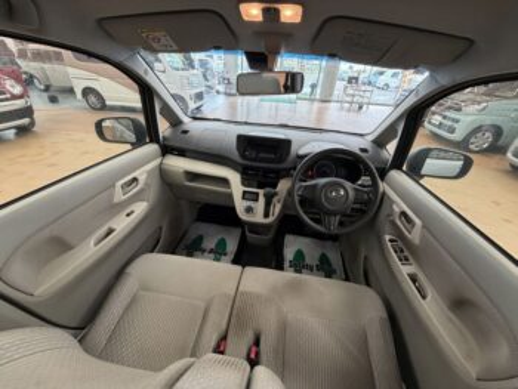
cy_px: 194
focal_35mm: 14
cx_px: 259
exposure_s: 1/100
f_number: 2.2
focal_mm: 2.22
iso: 320
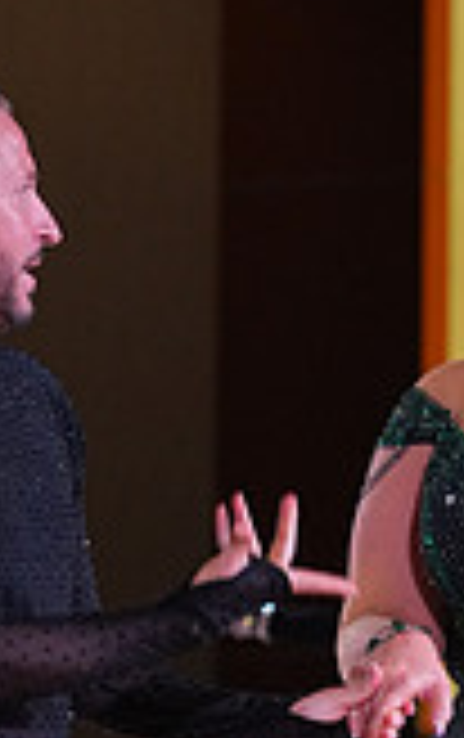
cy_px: 1030
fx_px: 8932
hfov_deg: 3.0
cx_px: 273
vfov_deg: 4.7
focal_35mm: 443
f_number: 5
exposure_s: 1/250
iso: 2500
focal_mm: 123
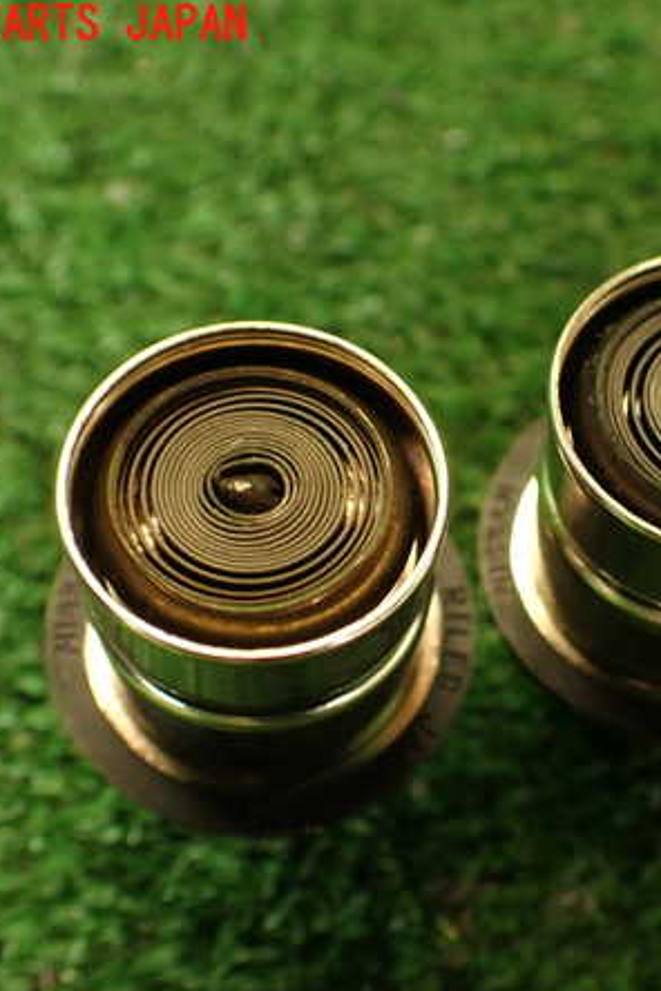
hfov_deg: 29.3
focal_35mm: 45
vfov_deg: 43.6
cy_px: 500
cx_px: 511
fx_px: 1239
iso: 200
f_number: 2.4
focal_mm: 5.79
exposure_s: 1/40
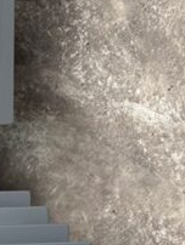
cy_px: 253
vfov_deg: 10.3
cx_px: -114
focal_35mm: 190
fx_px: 1351
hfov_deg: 7.7
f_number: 1.78
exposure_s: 1/121
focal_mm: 6.76
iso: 80
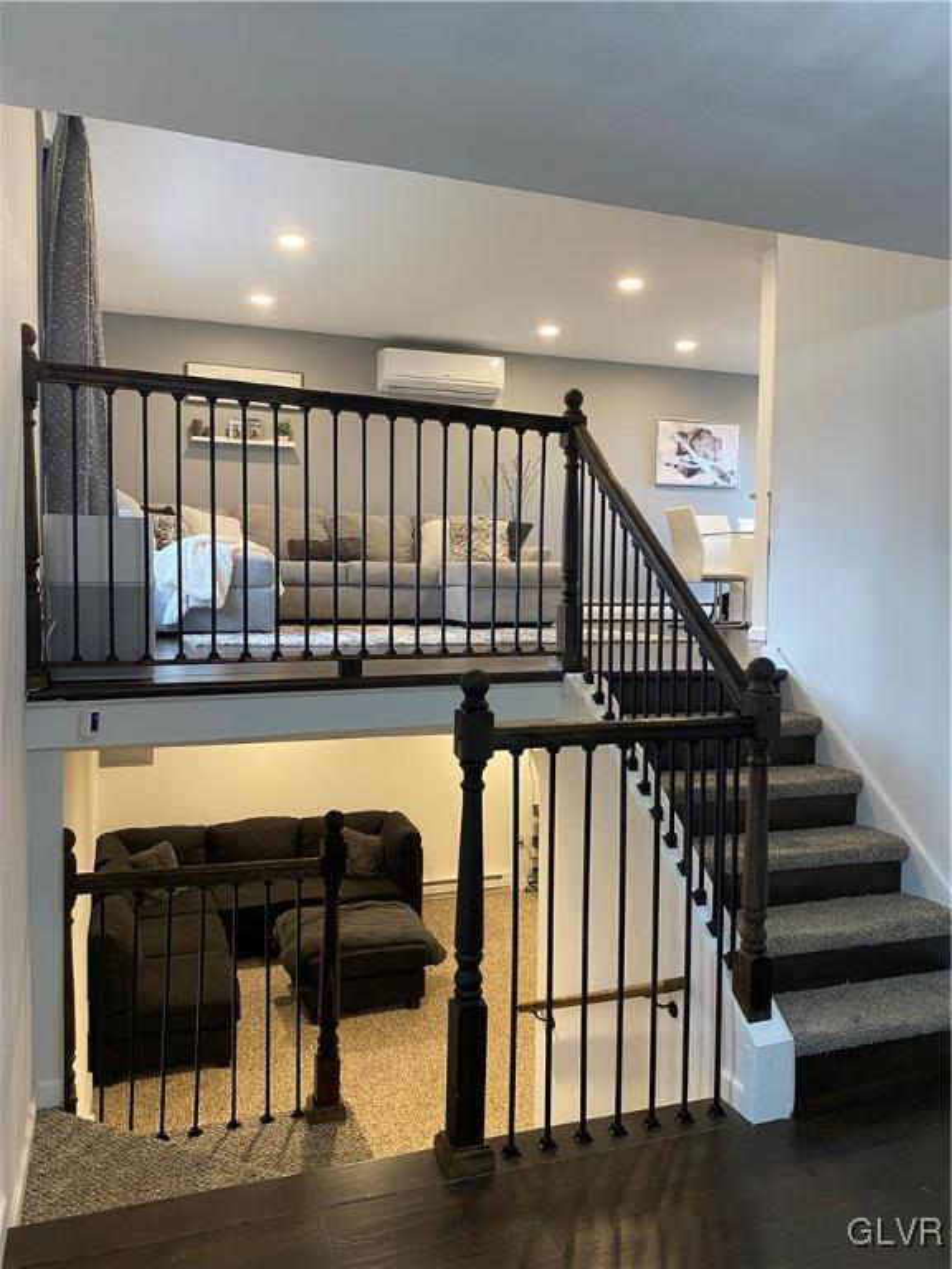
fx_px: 953
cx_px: 476
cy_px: 634
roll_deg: -0.4
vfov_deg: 67.3
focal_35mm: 26
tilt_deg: -2.8
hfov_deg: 53.1
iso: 160
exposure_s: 1/60
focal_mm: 4.25
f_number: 1.8
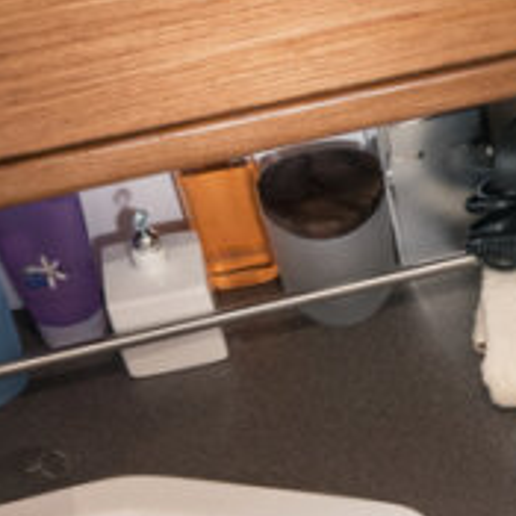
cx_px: 708
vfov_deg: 16.9
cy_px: 439
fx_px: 1720
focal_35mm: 102
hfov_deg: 16.0
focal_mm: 13
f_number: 11
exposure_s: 2.5
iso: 100
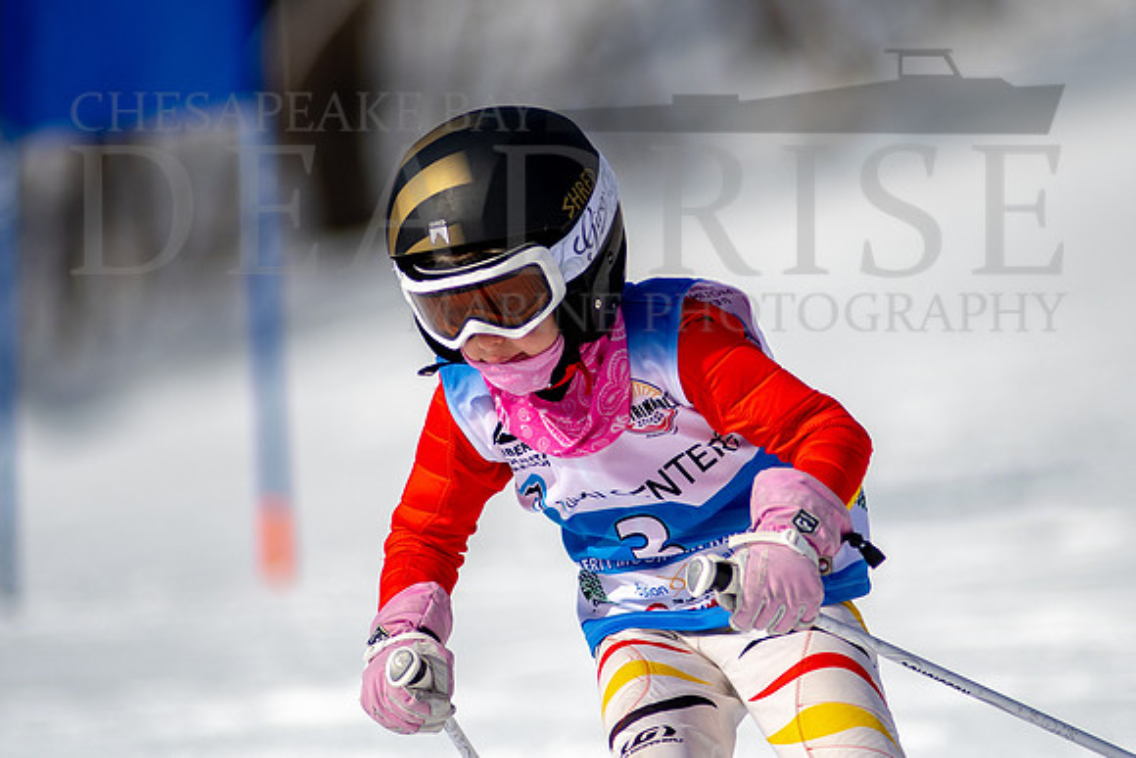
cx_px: 661
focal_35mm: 523
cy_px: 317
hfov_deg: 3.9
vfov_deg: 2.6
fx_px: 16520
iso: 100
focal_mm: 300
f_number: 2.8
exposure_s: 1/6400
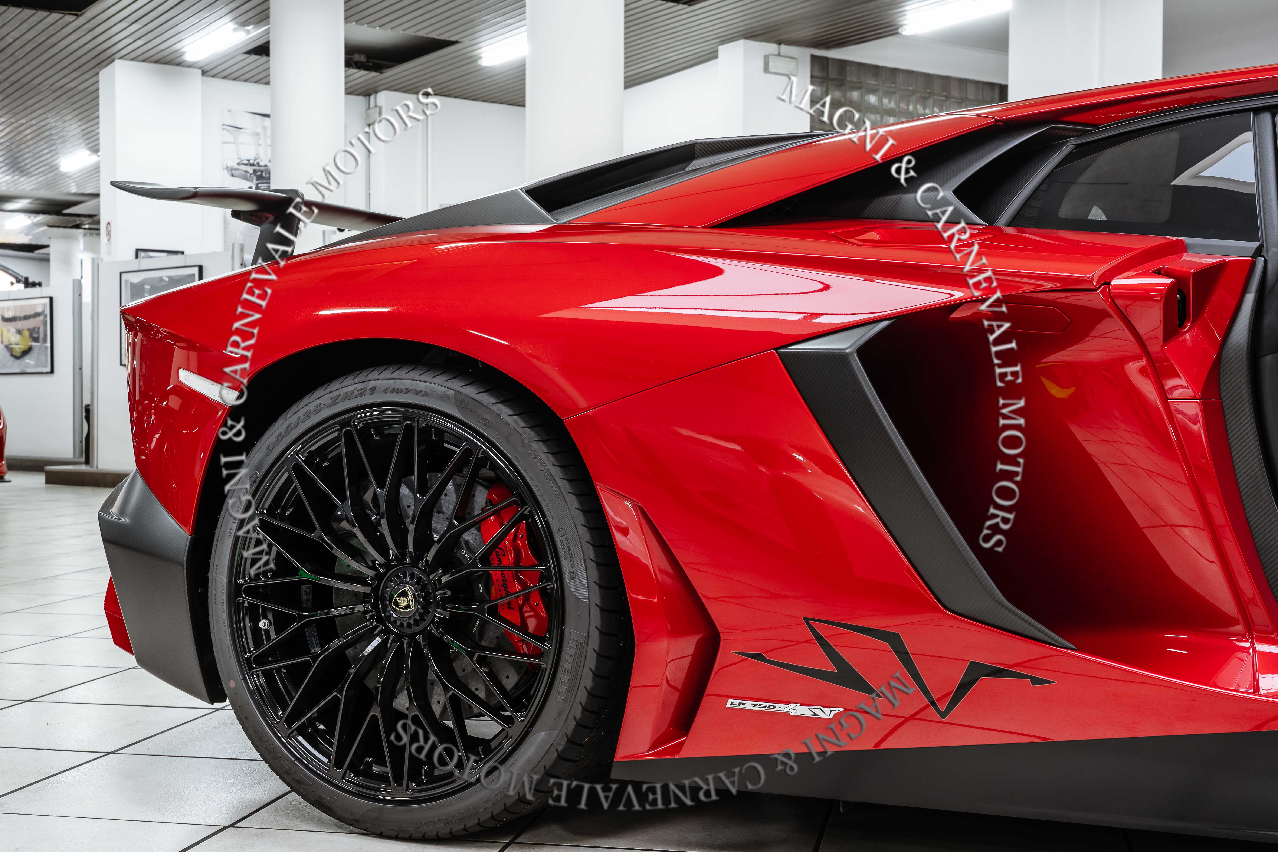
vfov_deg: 30.5
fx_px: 1562
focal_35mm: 44
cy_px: 426
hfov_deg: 44.5
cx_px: 639
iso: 200
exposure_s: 1/1.25
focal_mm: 44
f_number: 11
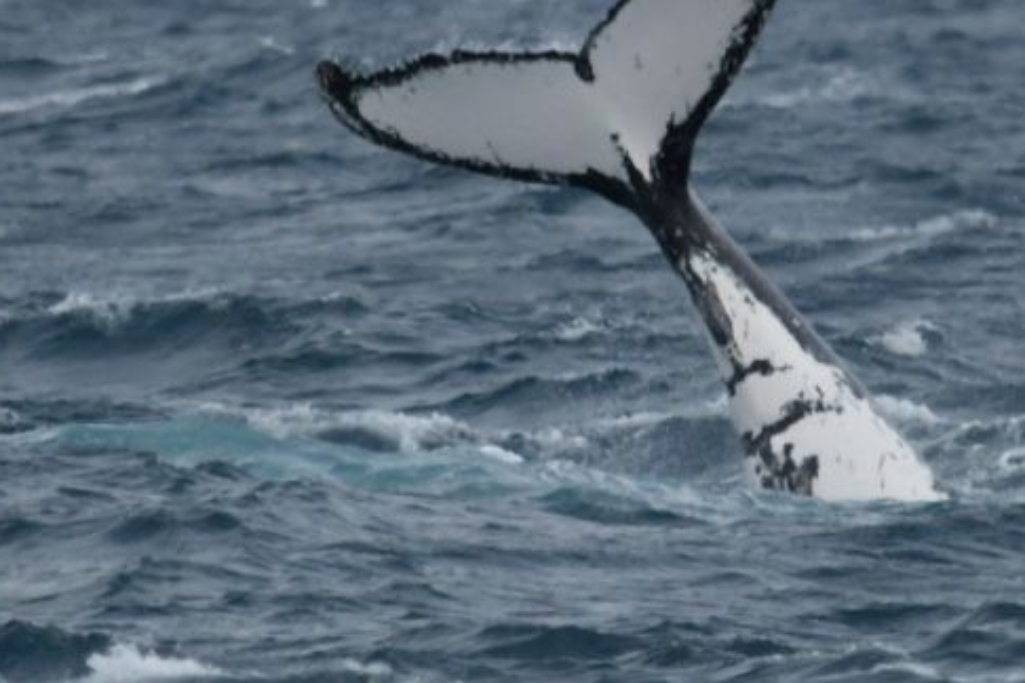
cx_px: 650
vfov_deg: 1.4
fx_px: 28100
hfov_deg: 2.1
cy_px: 151
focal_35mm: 987
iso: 1250
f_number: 6.3
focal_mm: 600
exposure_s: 1/8000
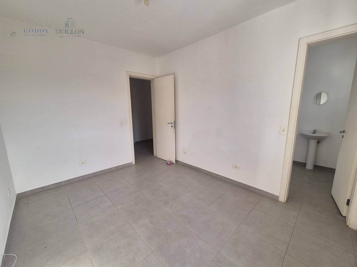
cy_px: 134
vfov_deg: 89.9
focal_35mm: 13
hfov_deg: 106.2
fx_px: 134
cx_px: 178
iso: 50
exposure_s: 1/135
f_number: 2.2
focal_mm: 2.2
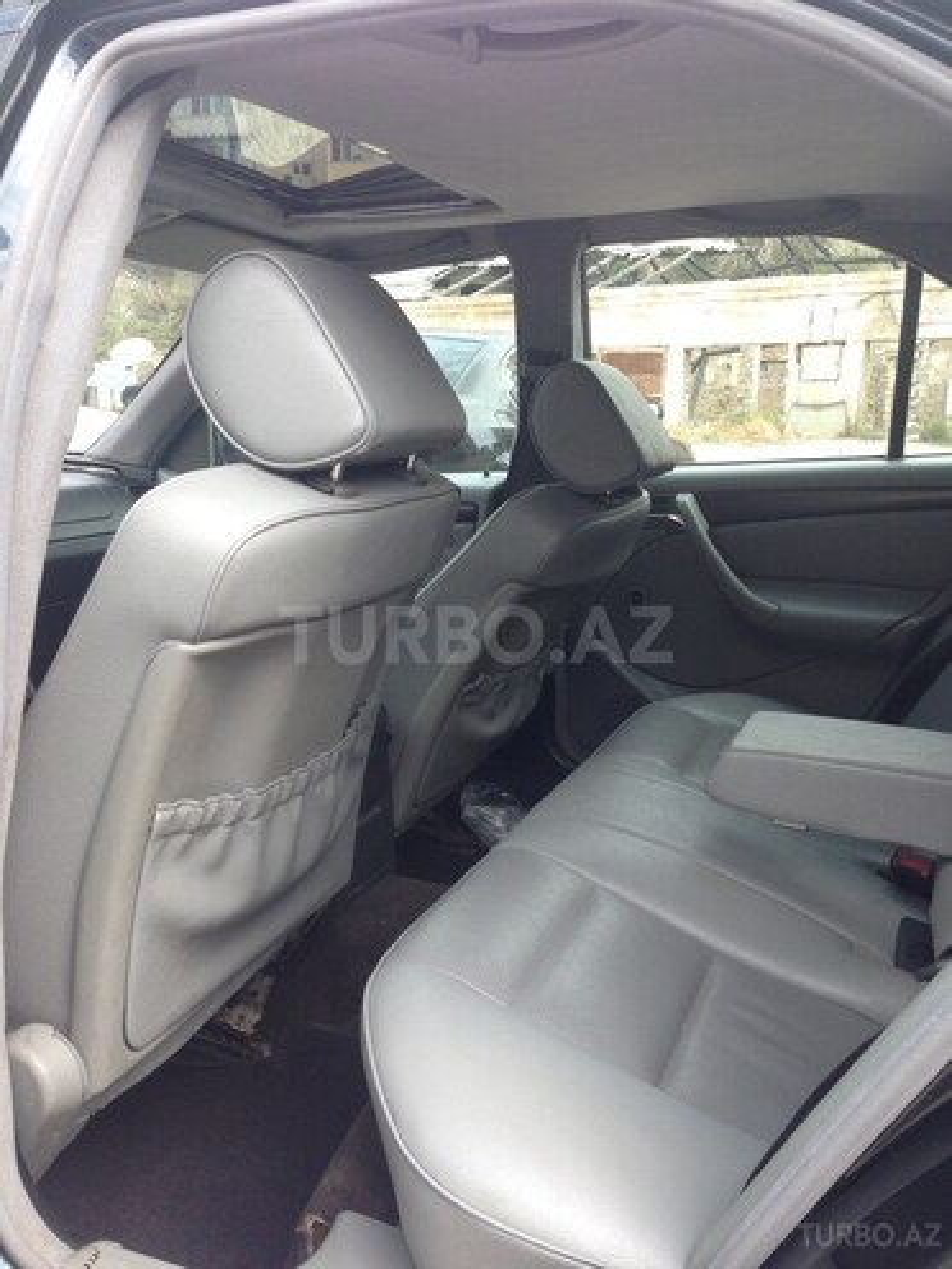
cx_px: 476
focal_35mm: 33
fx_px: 1210
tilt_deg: -9.7
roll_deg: -2.2
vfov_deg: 55.4
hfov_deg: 42.9
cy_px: 634
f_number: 2.4
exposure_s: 1/166
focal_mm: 4.12
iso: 50
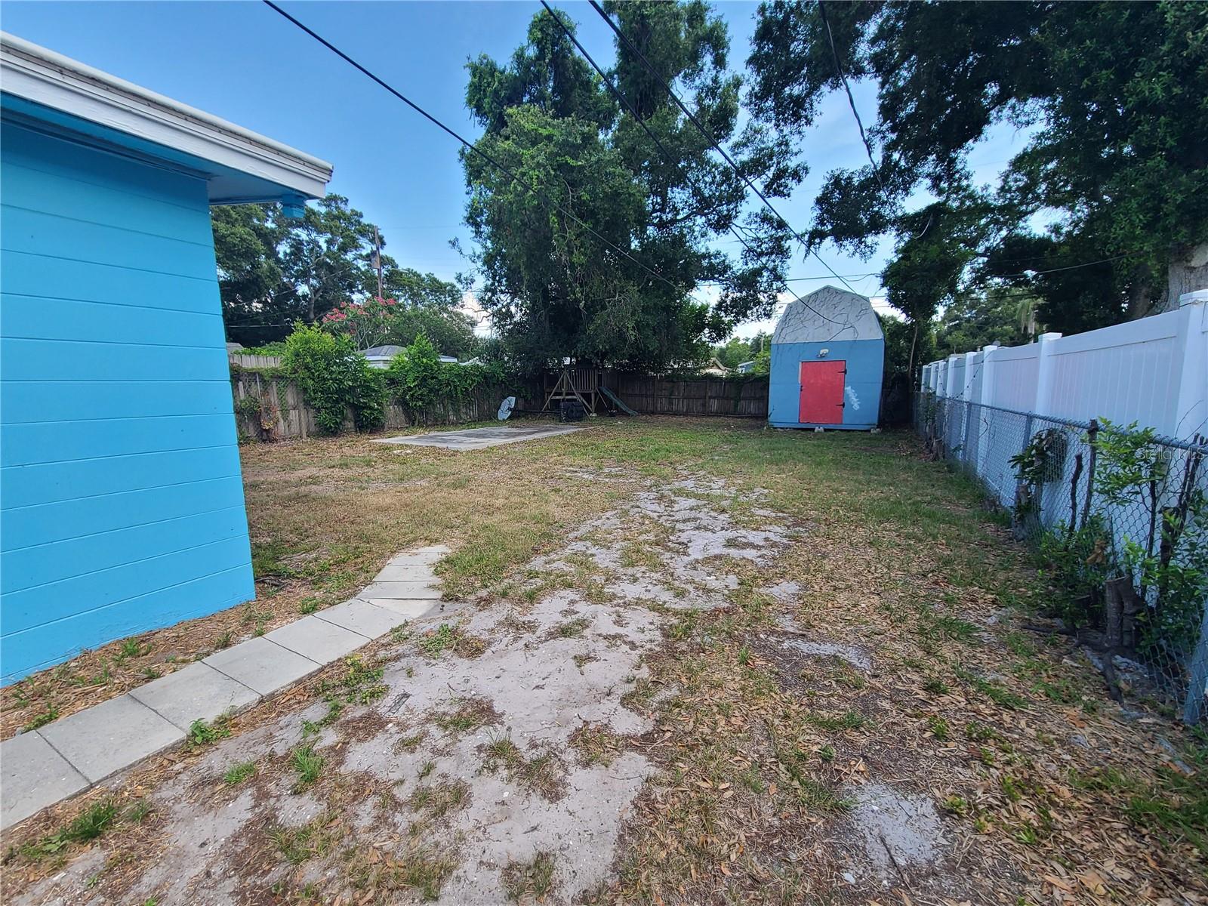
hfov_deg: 106.2
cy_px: 453
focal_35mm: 13
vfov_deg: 89.9
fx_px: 454
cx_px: 604
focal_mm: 2.2
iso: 50
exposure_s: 1/503
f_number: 2.2
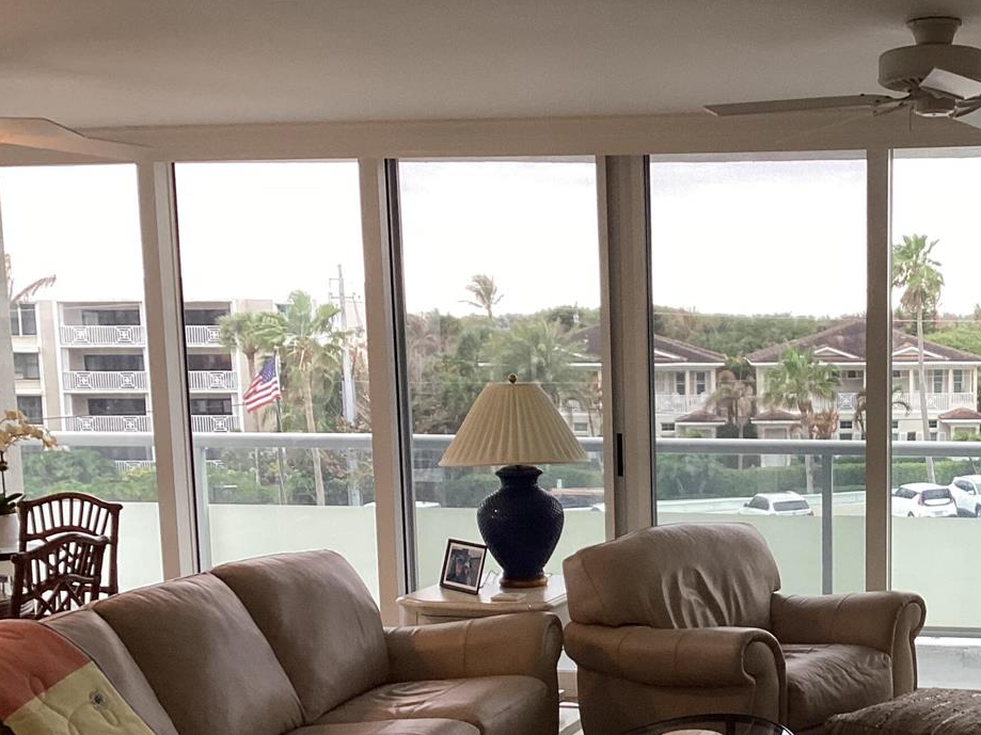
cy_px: 560
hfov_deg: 34.2
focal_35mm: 54
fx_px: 1530
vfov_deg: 26.6
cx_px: 825
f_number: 2.4
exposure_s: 1/60
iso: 64
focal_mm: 3.3
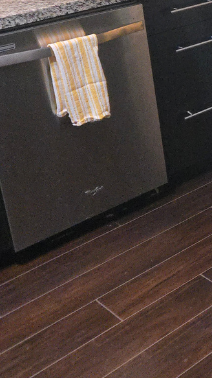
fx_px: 659
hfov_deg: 15.8
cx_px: 369
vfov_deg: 30.6
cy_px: 47
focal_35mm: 66
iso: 500
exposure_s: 1/120
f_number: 1.8
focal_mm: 5.4
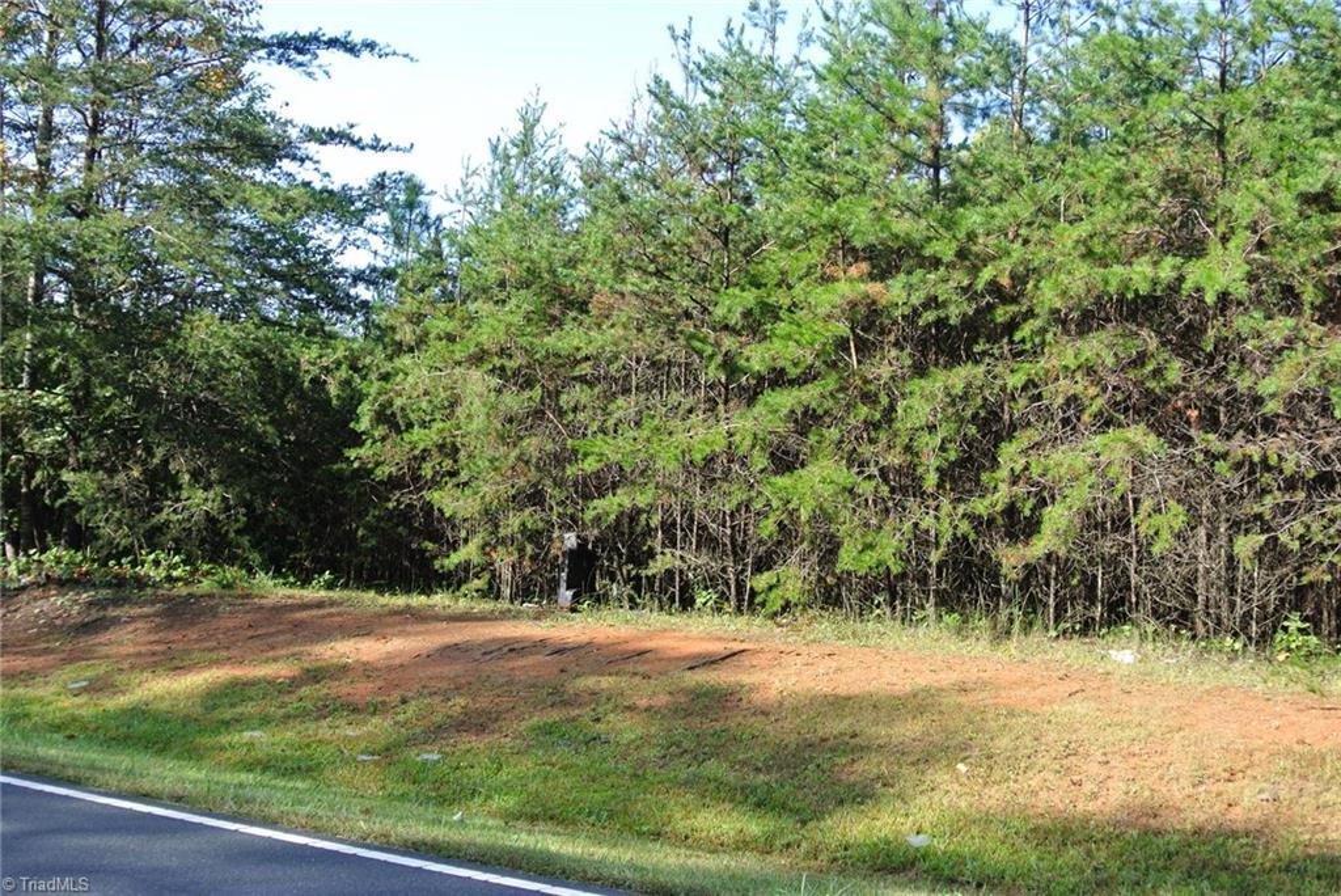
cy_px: 448
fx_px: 1640
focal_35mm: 44
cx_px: 670
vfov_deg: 30.6
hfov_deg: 44.5
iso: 100
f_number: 4.2
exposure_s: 1/200
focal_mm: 16.3
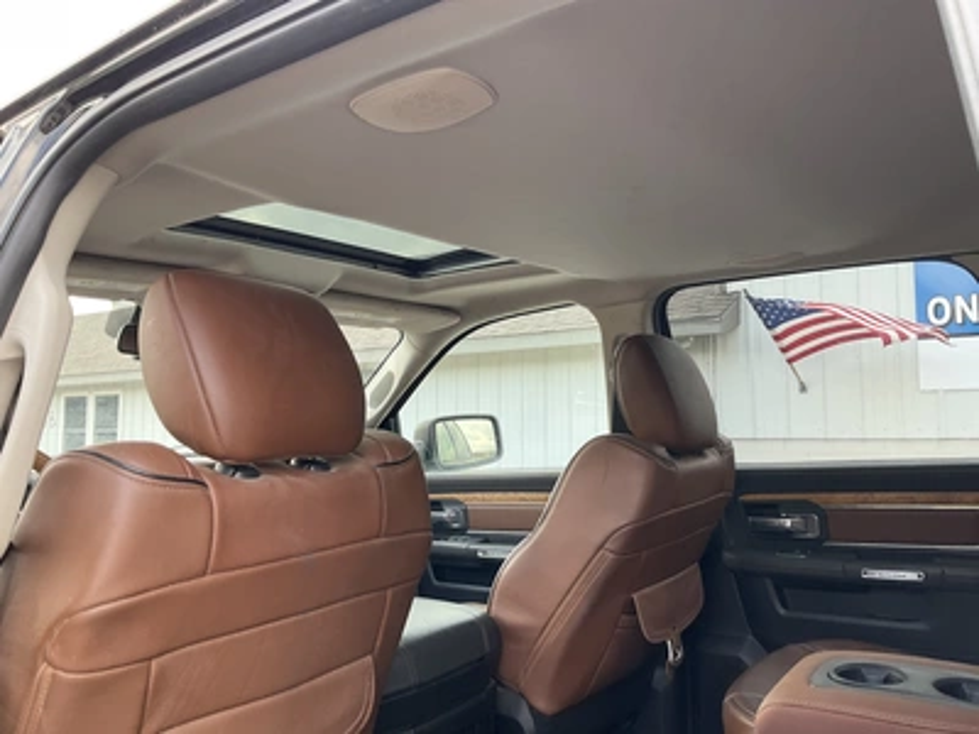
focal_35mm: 29
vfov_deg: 48.2
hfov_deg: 61.7
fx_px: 820
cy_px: 367
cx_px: 490
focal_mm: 3
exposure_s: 1/122
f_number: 1.8
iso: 25
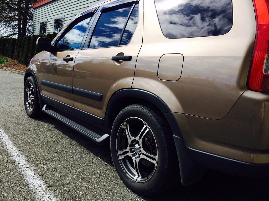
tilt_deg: -10.0
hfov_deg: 61.7
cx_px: 134
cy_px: 100
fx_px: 225
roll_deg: -5.1
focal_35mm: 29
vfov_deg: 48.2
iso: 32
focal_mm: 4.15
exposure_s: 1/2415
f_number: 2.2
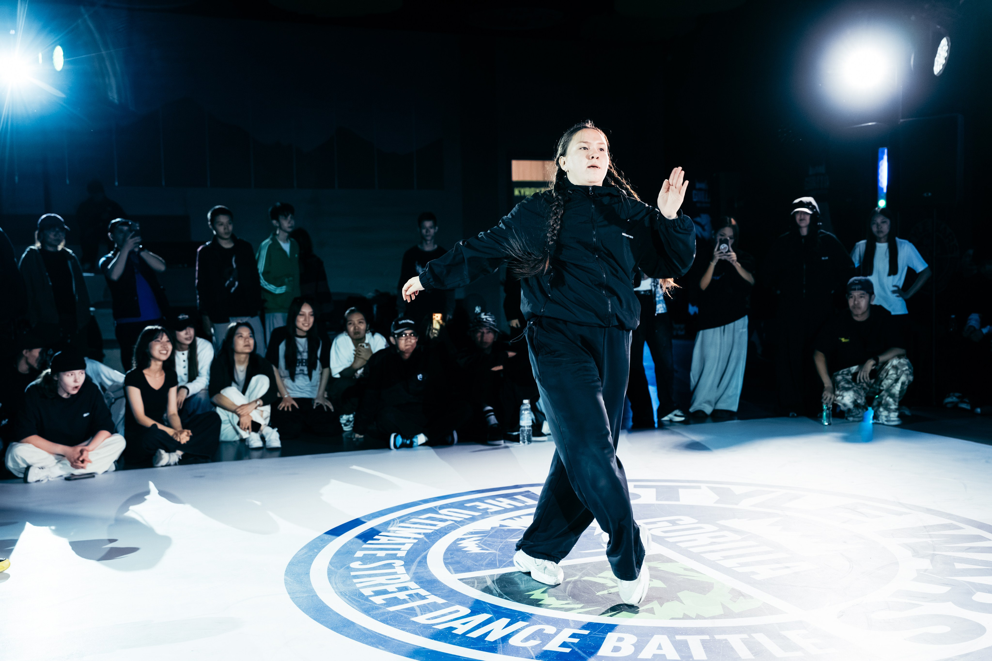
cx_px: 496
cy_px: 330
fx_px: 1102
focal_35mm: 40
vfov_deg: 33.4
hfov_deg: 48.5
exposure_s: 1/800
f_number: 2.8
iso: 3200
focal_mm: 40
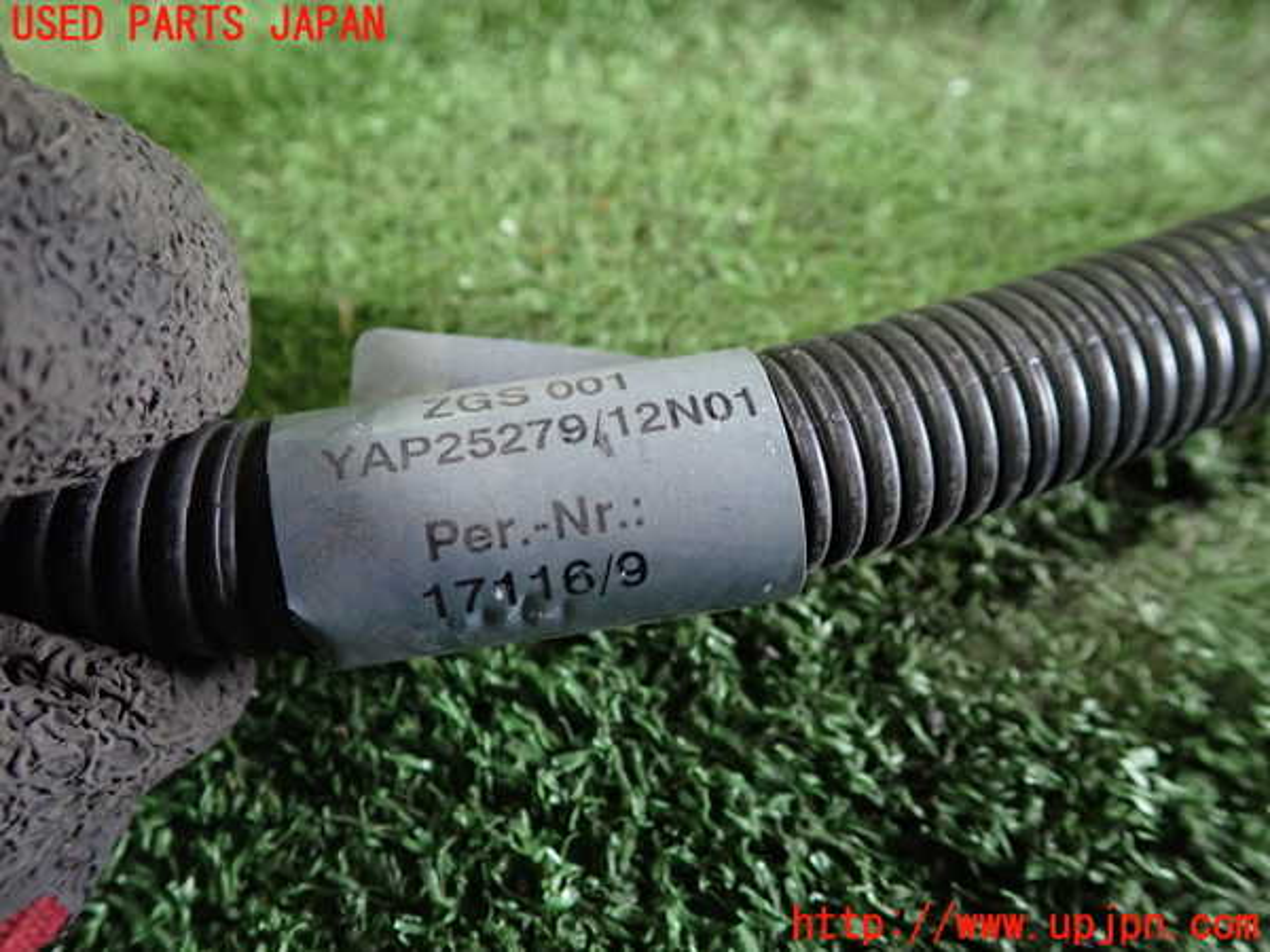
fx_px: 1101
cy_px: 476
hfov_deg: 60.0
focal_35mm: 30
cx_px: 635
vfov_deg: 46.8
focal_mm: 5.4
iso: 500
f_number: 2.3
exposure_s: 1/30
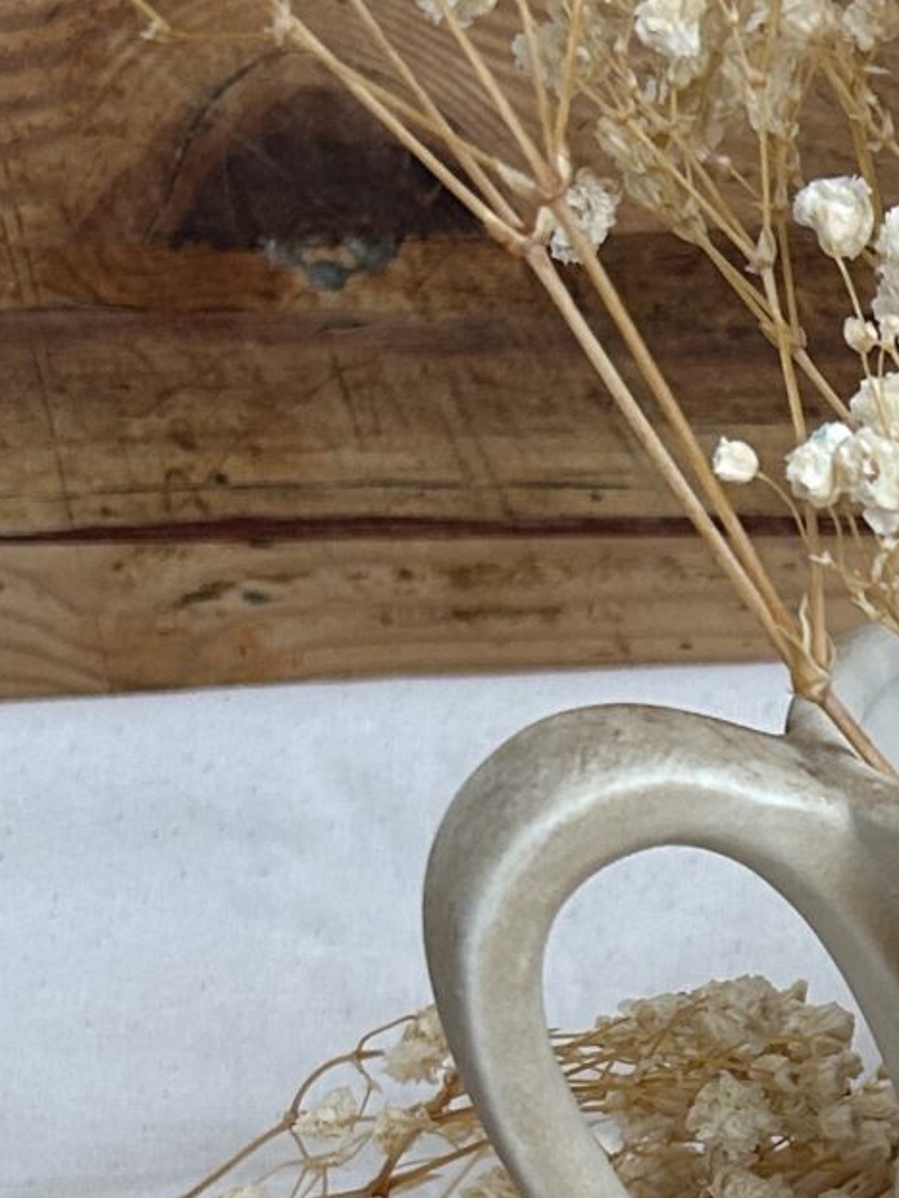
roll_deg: +1.3
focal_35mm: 107
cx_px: 1496
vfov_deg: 18.1
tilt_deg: -28.2
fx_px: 3703
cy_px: 1090
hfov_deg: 12.8
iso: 125
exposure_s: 1/63
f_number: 1.5
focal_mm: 5.7
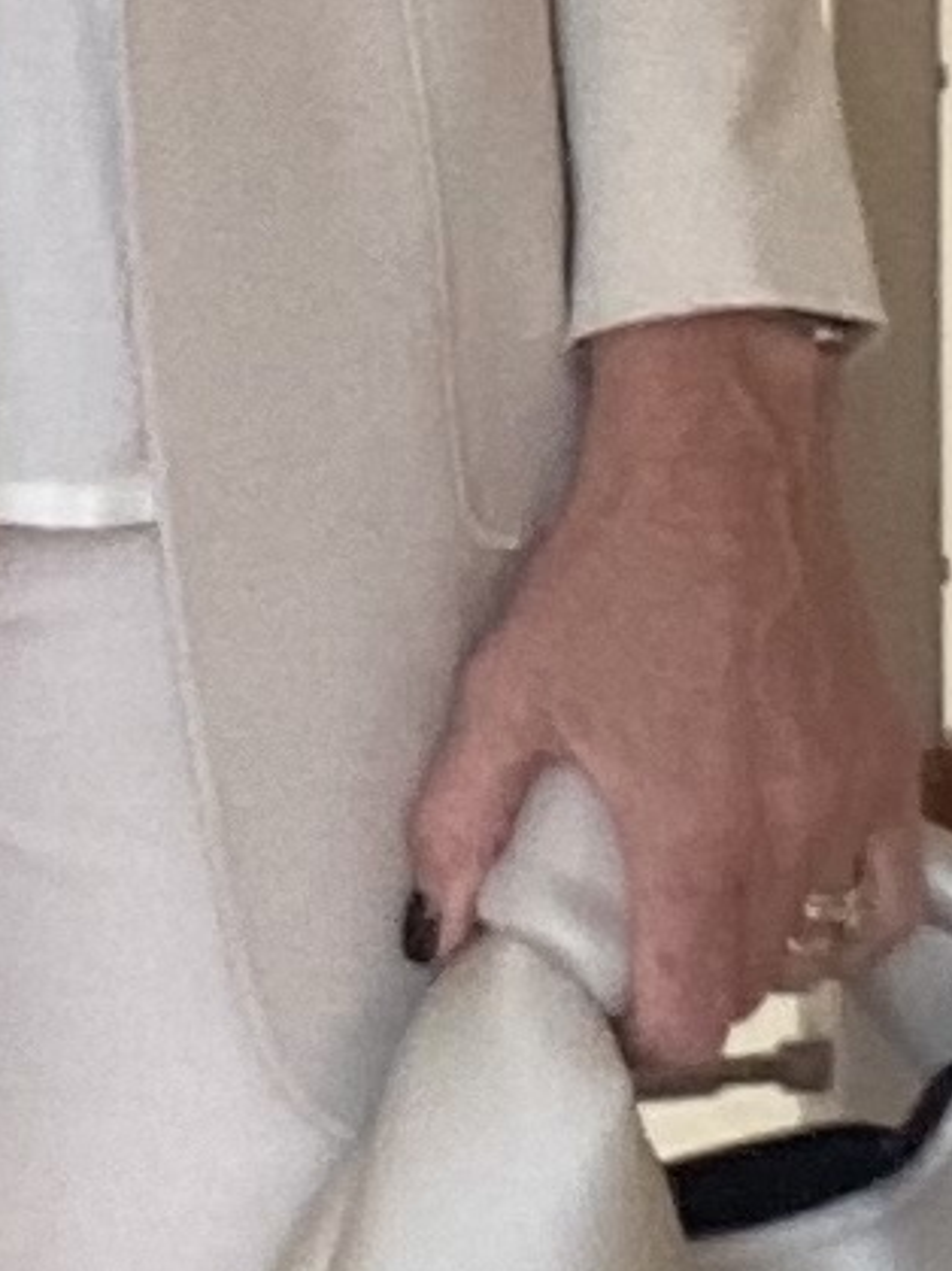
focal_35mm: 127
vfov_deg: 14.0
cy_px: -951
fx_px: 4659
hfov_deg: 11.4
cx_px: -196
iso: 125
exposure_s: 1/60
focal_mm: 2.71
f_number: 2.2
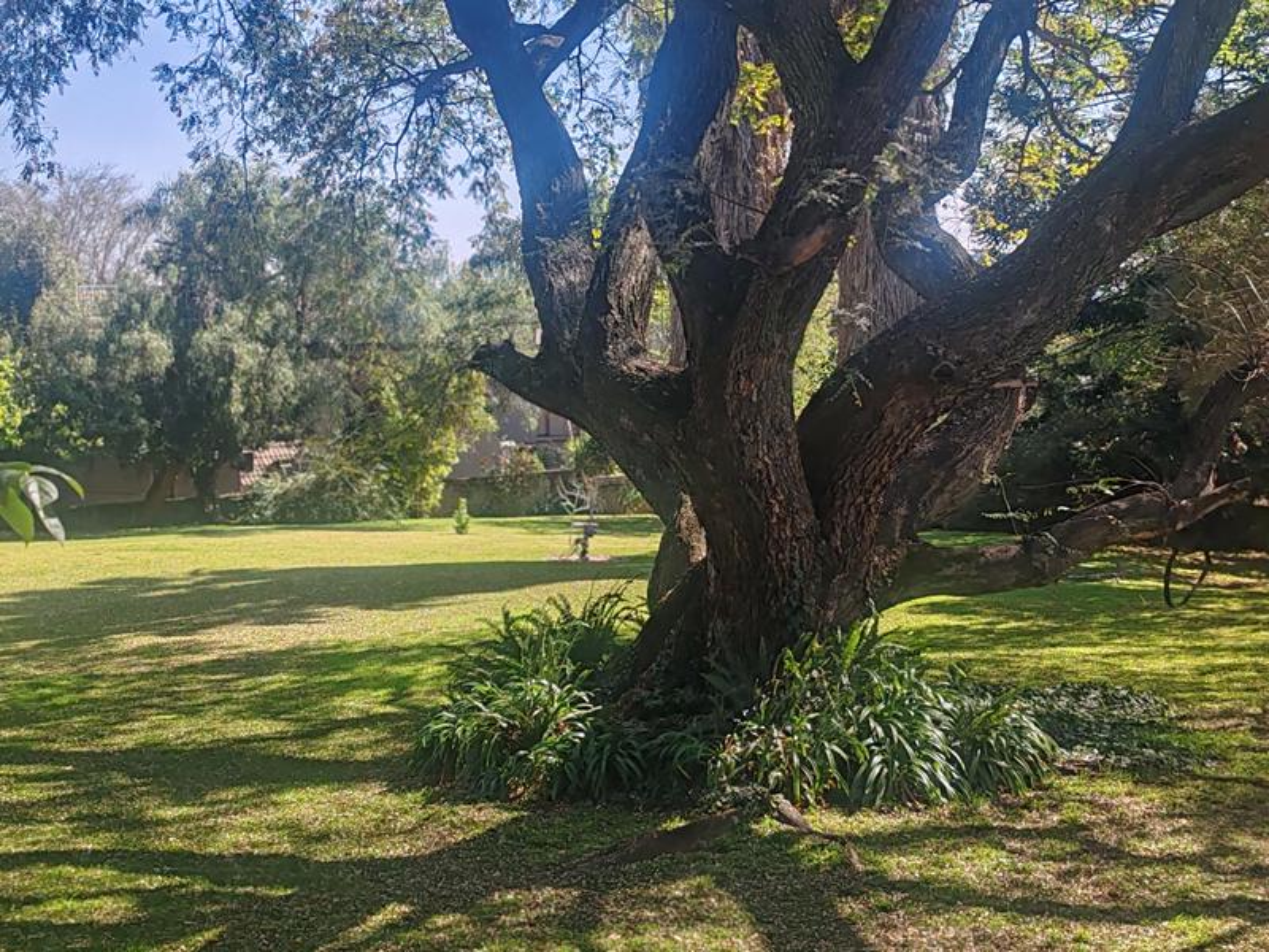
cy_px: 476
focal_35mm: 54
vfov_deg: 27.0
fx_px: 1980
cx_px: 634
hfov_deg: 35.5
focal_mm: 6.12
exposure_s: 1/380
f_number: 4
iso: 50
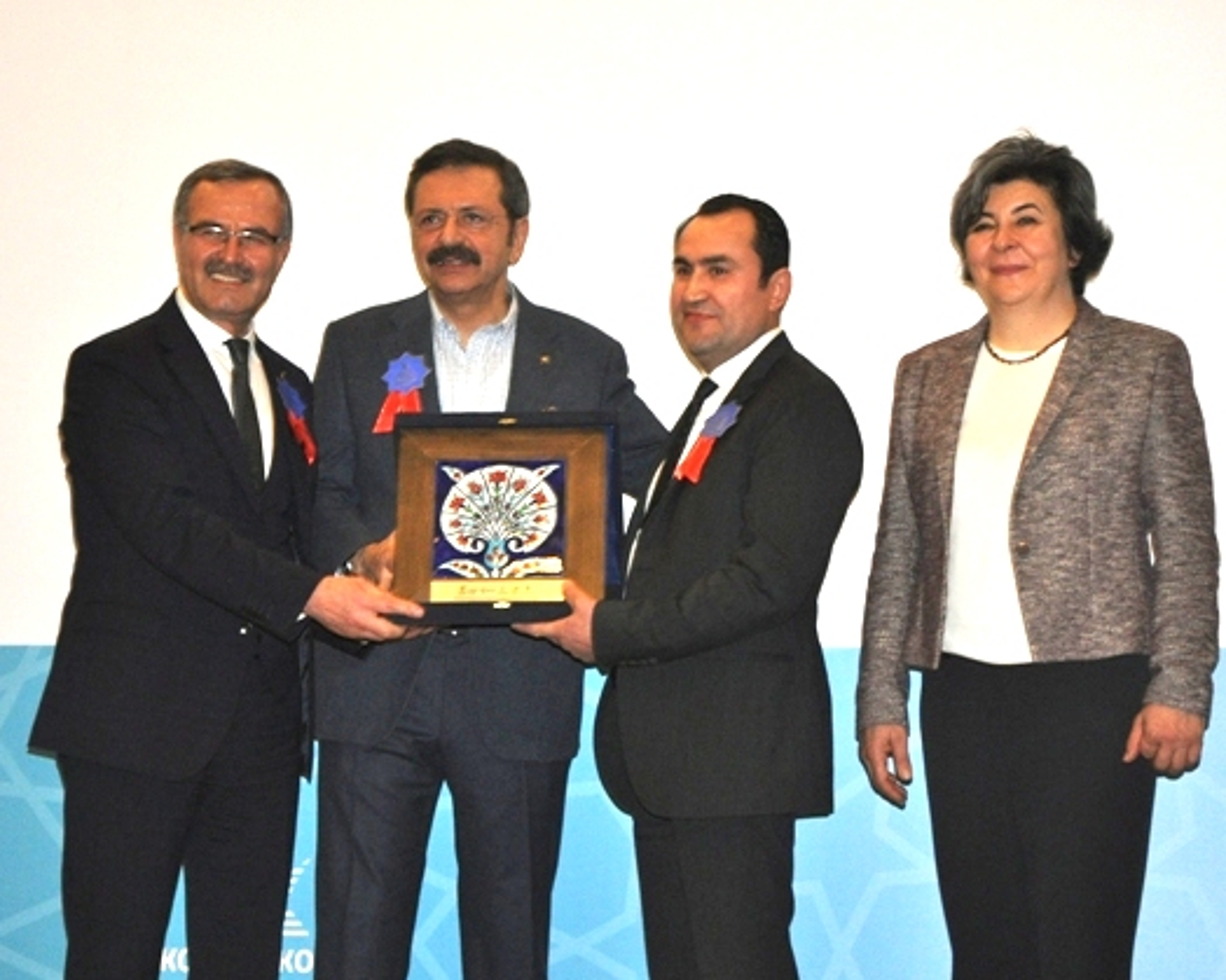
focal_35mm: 103
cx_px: 636
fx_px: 3737
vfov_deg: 14.9
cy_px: 495
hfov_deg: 18.6
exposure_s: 1/60
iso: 800
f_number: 4.5
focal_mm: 60
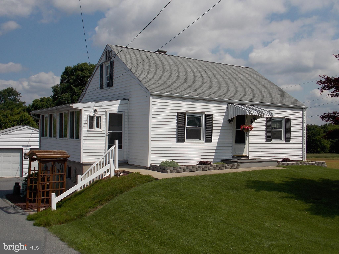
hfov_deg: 54.0
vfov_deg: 41.8
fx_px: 333
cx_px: 170
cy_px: 127
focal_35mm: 34
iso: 80
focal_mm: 6.1
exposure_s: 1/200
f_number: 10.9
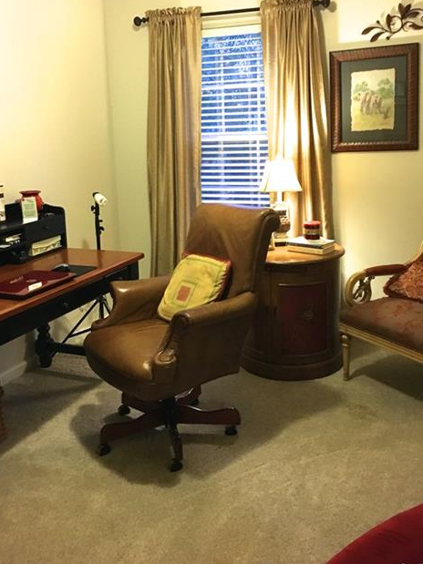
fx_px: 587
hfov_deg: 39.6
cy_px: 224
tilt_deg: -10.0
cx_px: 216
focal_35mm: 36
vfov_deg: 51.0
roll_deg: +1.5
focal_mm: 4.15
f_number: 2.2
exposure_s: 1/15
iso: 250
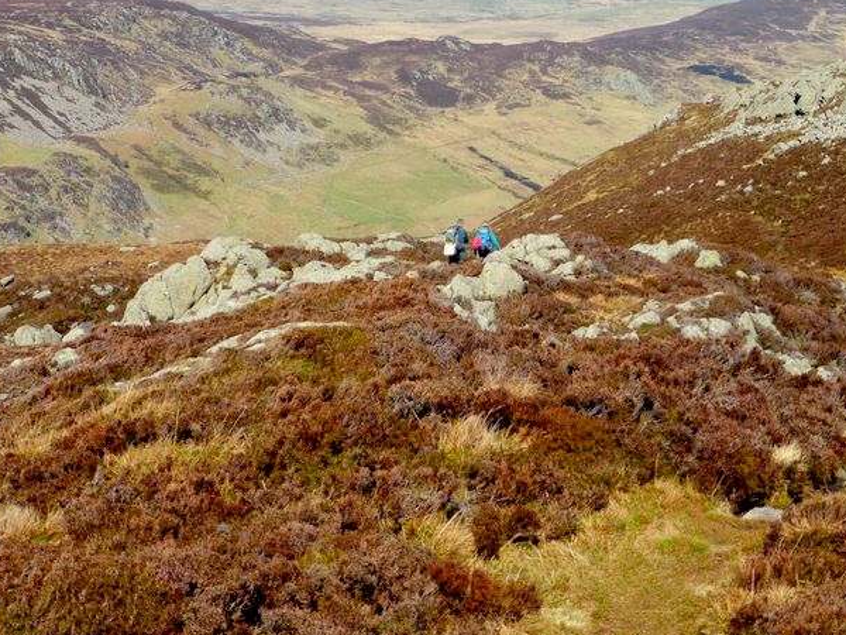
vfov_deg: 21.6
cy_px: 255
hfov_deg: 28.5
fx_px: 1662
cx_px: 460
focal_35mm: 68
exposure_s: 1/640
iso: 100
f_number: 4.4
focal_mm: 9
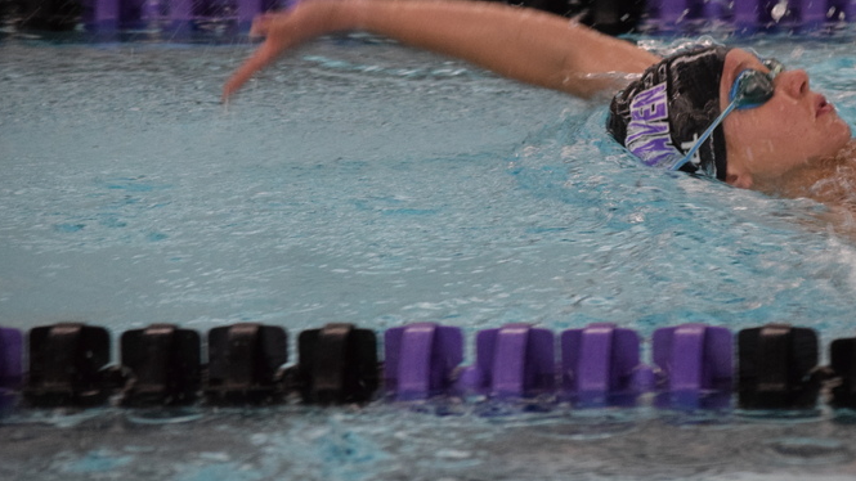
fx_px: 8507
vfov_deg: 3.2
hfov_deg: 5.8
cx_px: 600
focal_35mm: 375
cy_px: 150
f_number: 5
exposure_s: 1/160
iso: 3200
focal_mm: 155
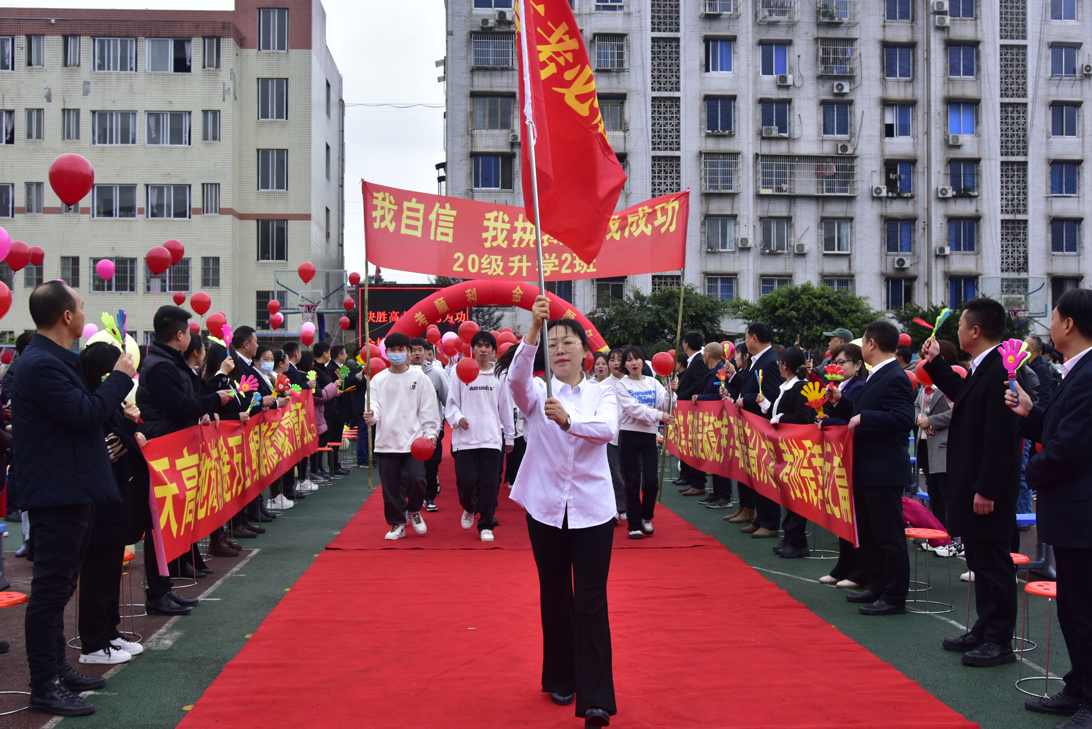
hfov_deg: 50.7
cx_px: 546
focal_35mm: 38
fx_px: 1153
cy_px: 364
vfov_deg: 35.1
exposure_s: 1/200
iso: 1000
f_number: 7.1
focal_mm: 38
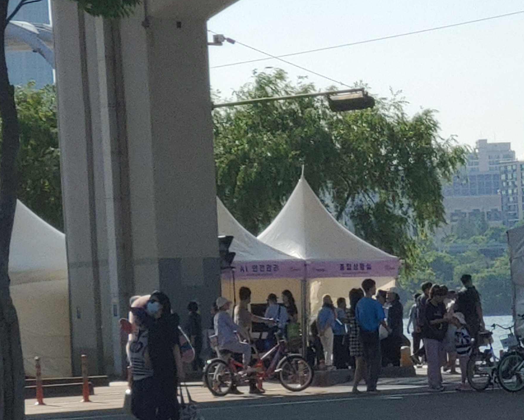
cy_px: 339
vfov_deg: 6.8
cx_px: 357
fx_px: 3505
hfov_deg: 8.5
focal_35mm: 226
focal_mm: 5.88
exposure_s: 1/1000
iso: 50
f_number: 2.4
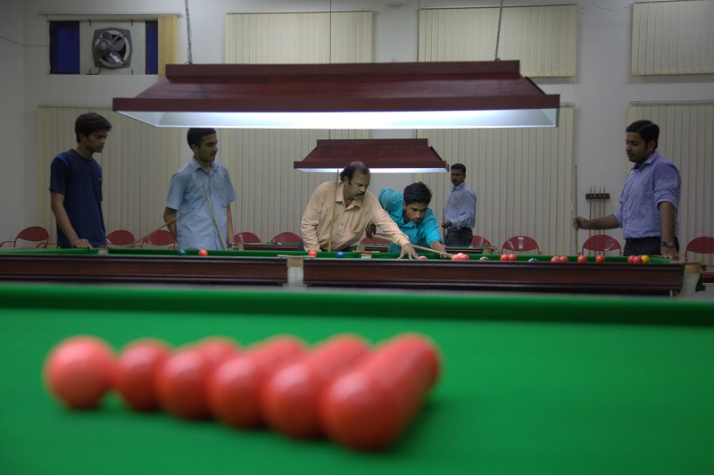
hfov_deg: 37.5
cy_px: 238
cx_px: 357
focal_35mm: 53
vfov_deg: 25.5
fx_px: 1050
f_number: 4
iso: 1000
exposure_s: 1/60
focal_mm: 55
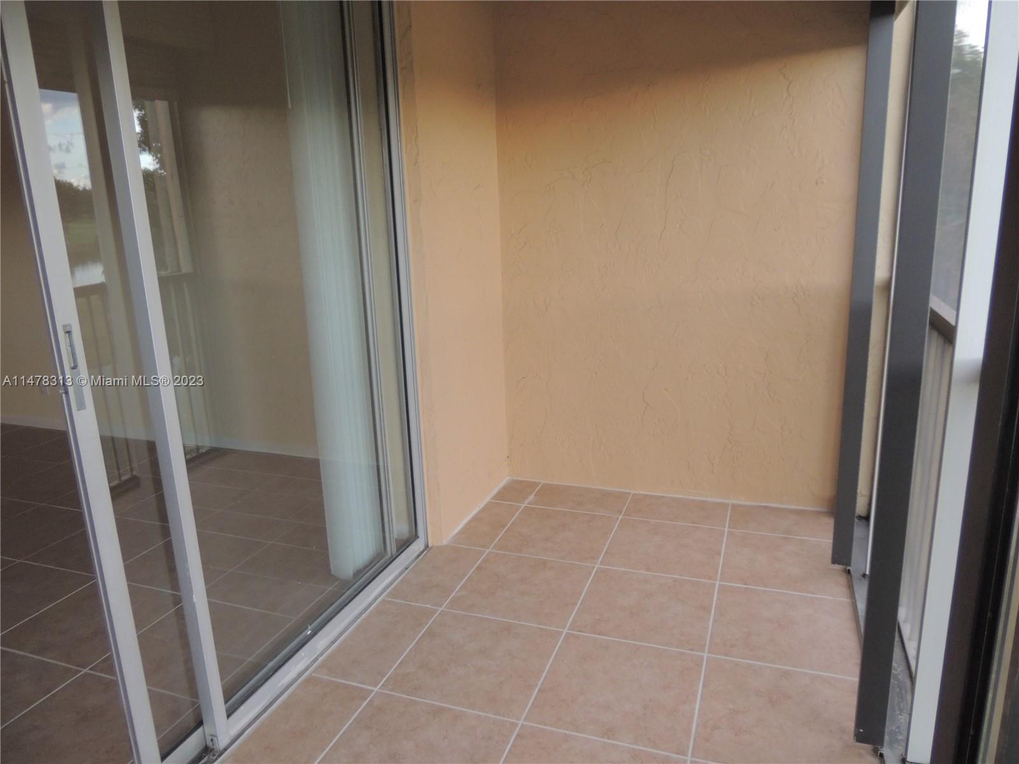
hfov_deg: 71.6
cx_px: 510
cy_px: 382
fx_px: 706
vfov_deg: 56.8
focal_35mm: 24
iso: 400
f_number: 3
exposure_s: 1/200
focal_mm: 4.3
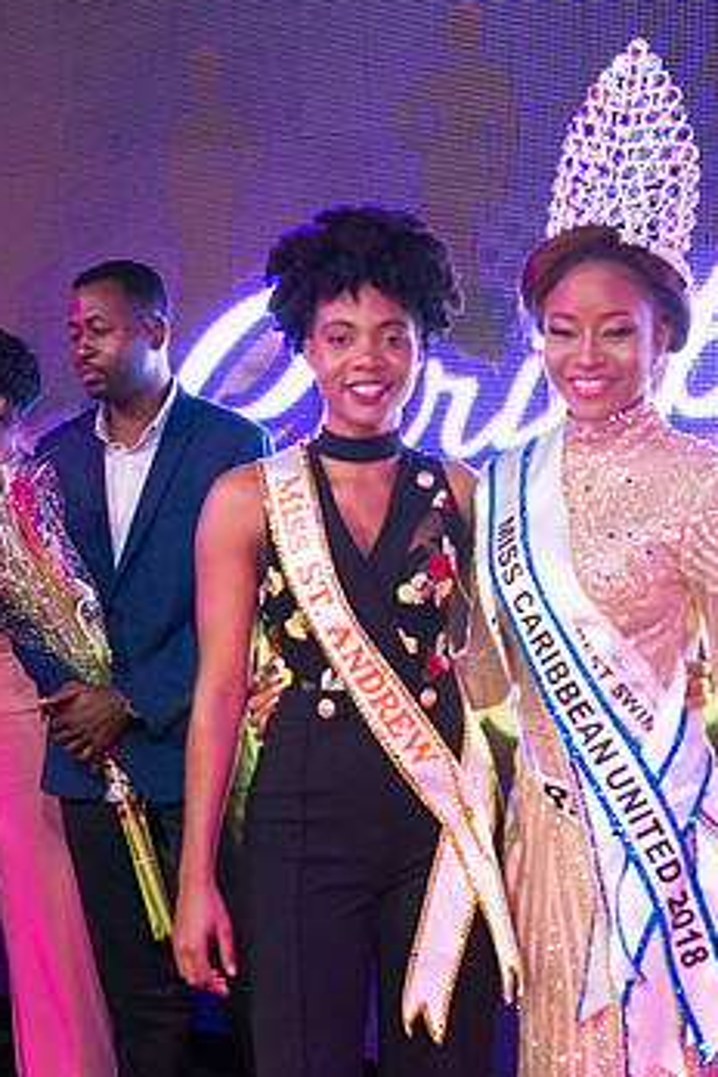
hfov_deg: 21.9
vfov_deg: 32.3
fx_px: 1855
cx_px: 399
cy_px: 600
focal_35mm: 62
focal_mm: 48
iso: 4000
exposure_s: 1/160
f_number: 5
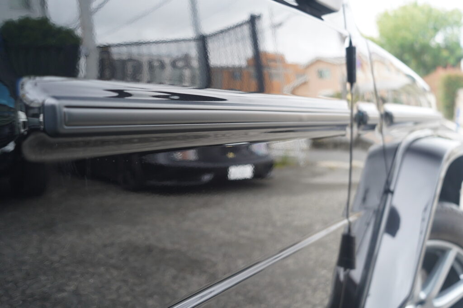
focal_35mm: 37
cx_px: 232
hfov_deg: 51.9
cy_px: 154
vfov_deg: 35.9
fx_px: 475
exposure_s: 1/160
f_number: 5
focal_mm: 37
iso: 1000
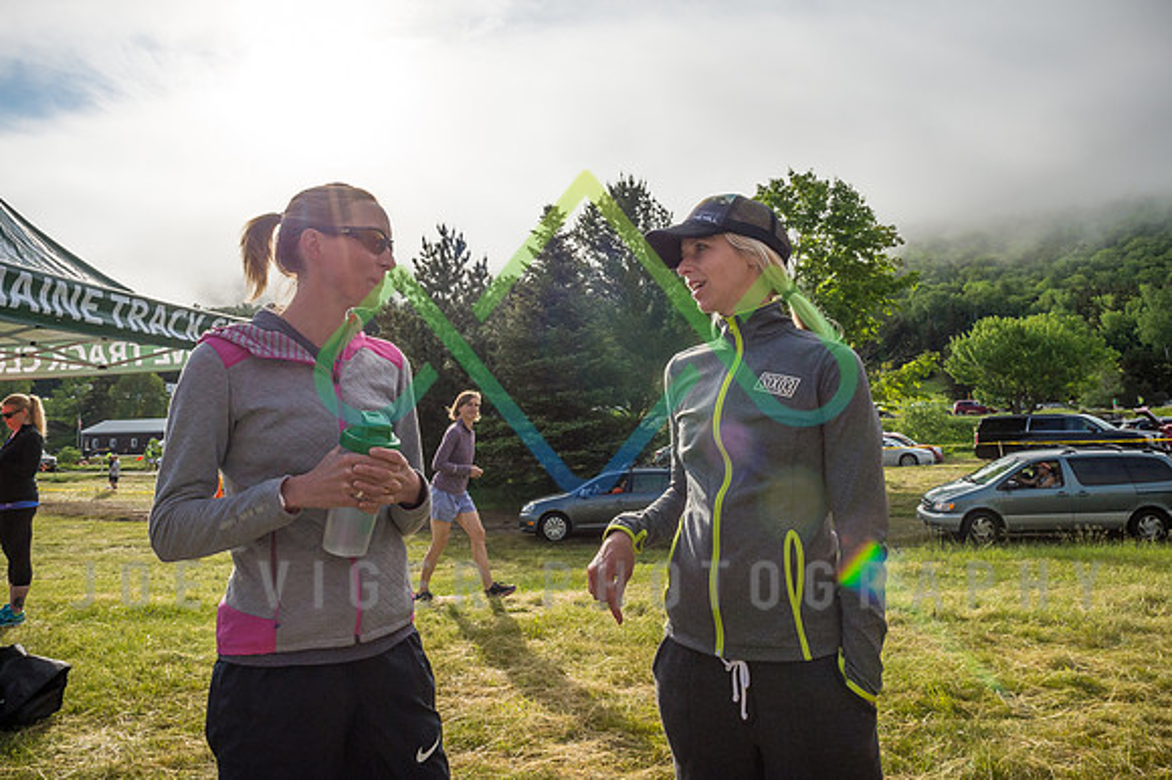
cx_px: 586
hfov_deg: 64.6
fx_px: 927
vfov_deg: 45.4
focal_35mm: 28
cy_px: 317
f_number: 16
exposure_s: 1/1250
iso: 640
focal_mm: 24
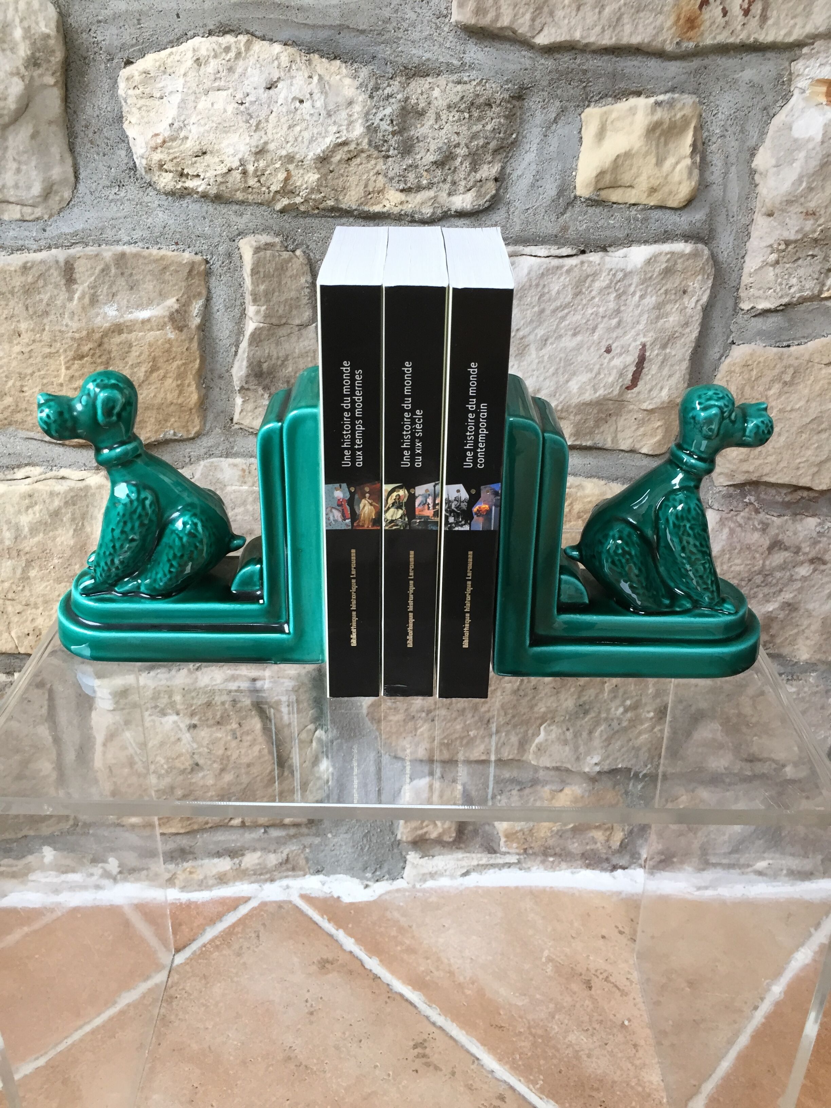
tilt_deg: -28.3
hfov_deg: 48.2
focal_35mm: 29
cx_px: 416
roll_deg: -0.2
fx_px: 928
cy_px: 554
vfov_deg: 61.7
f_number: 2.2
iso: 50
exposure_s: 1/33
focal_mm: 4.15
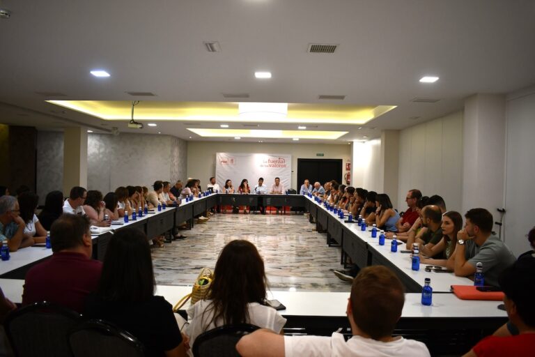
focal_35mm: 27
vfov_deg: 47.9
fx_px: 401
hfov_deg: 67.4
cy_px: 178
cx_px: 268
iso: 800
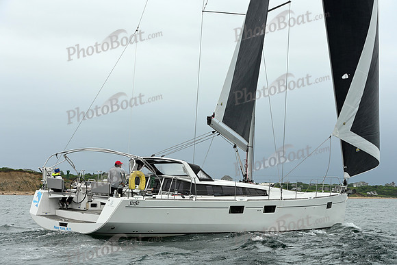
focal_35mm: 70
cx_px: 198
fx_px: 772
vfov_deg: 19.5
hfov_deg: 28.8
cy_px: 132
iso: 400
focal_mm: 70
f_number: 8
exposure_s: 1/800
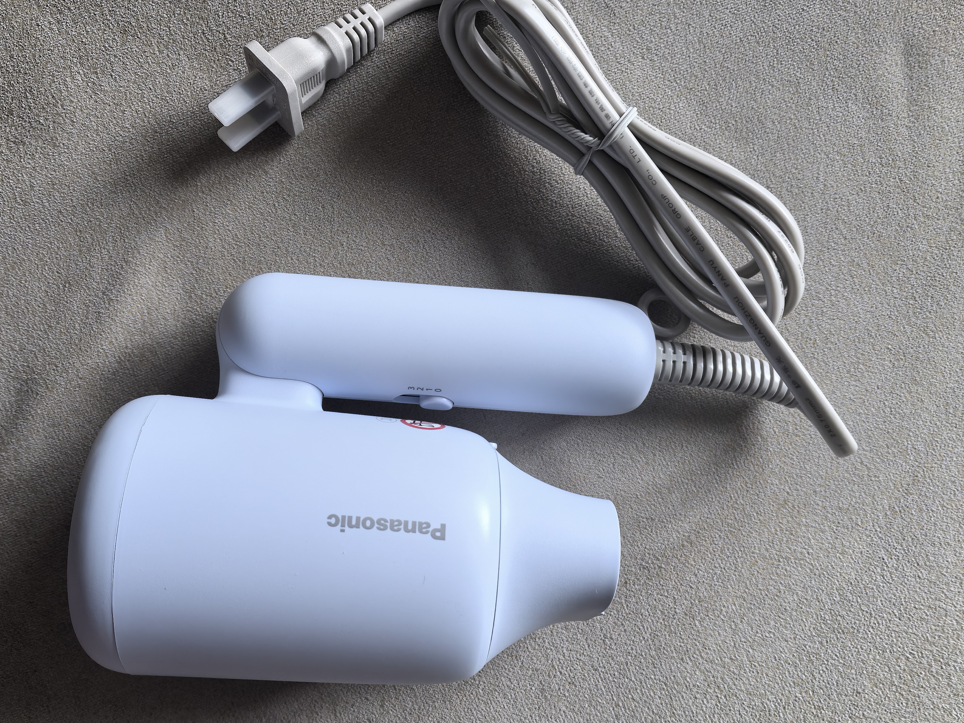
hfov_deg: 58.2
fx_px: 863
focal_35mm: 31
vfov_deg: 45.4
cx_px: 426
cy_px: 370
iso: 160
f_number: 2
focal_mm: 5.75
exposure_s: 1/100
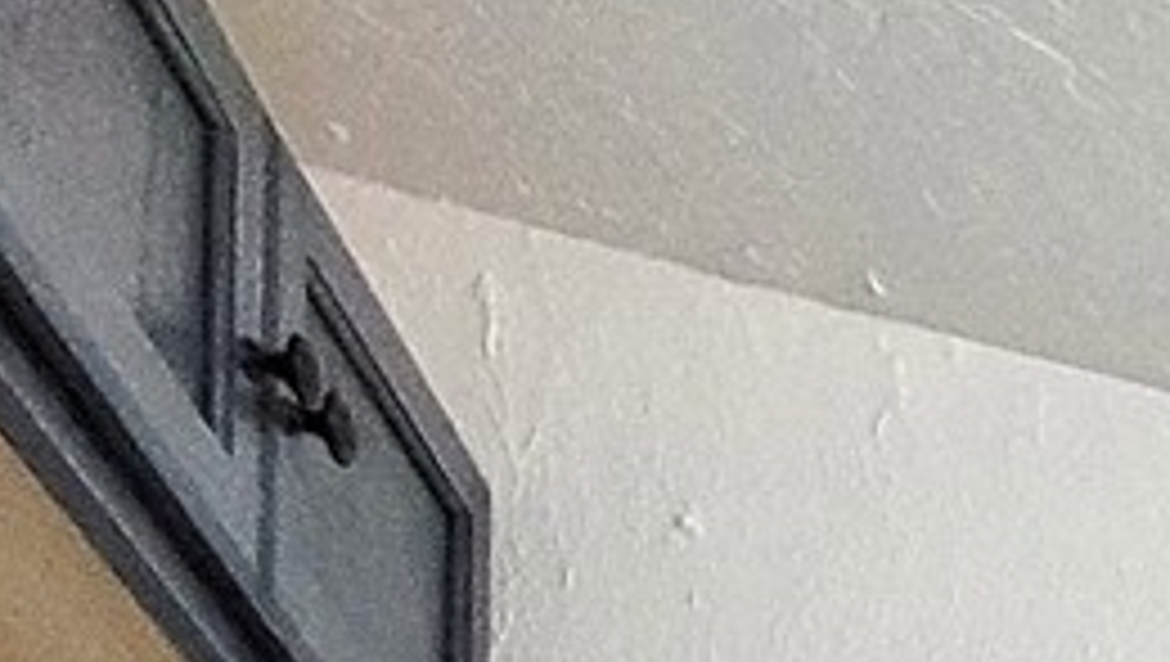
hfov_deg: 13.6
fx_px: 2702
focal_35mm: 87
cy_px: 2508
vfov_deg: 8.5
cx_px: 3060
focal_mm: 2.2
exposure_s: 1/60
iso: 320
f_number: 2.2
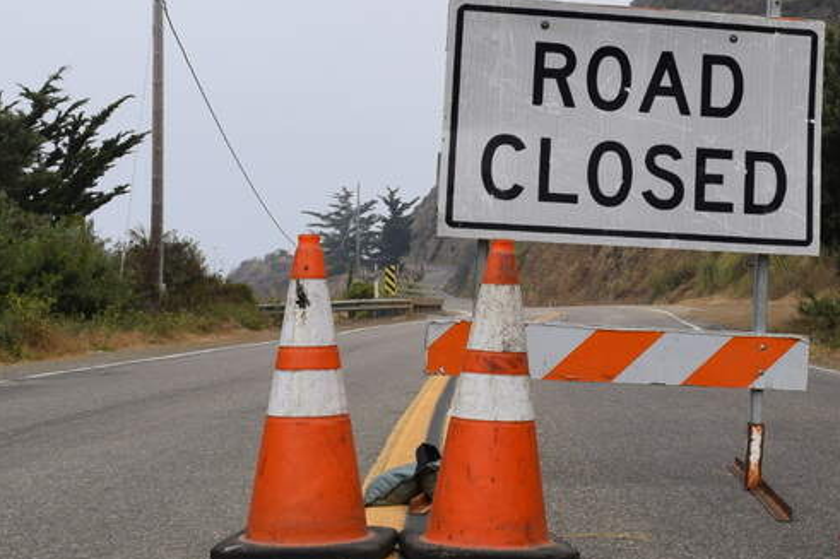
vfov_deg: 20.5
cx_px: 611
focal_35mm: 66
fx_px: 1539
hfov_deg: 30.1
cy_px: 161
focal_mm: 18
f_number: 10
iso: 200
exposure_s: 1/400
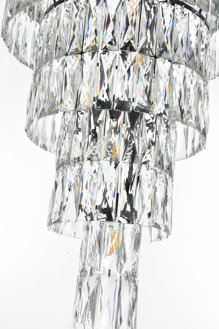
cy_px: 168
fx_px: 702
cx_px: 118
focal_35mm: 77
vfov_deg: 26.3
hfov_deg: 17.7
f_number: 20
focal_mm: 66
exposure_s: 1/100
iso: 80
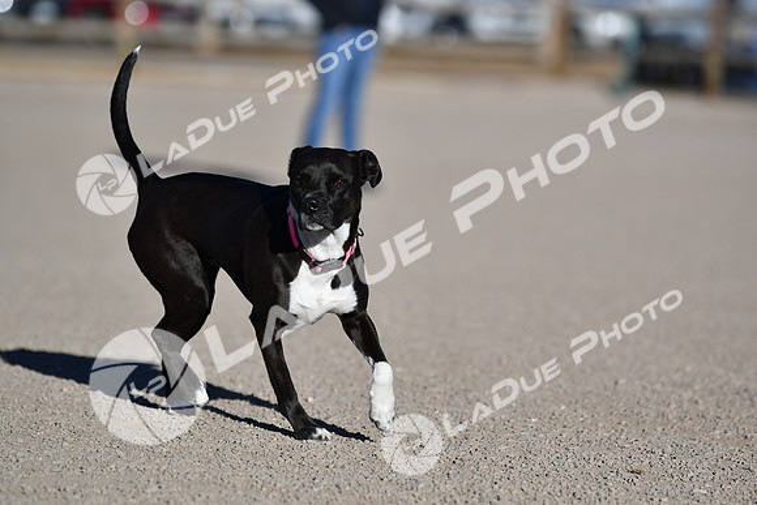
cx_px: 378
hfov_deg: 9.1
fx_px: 4732
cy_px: 252
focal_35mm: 225
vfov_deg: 6.1
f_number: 2.8
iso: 100
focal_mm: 150
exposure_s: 1/4000
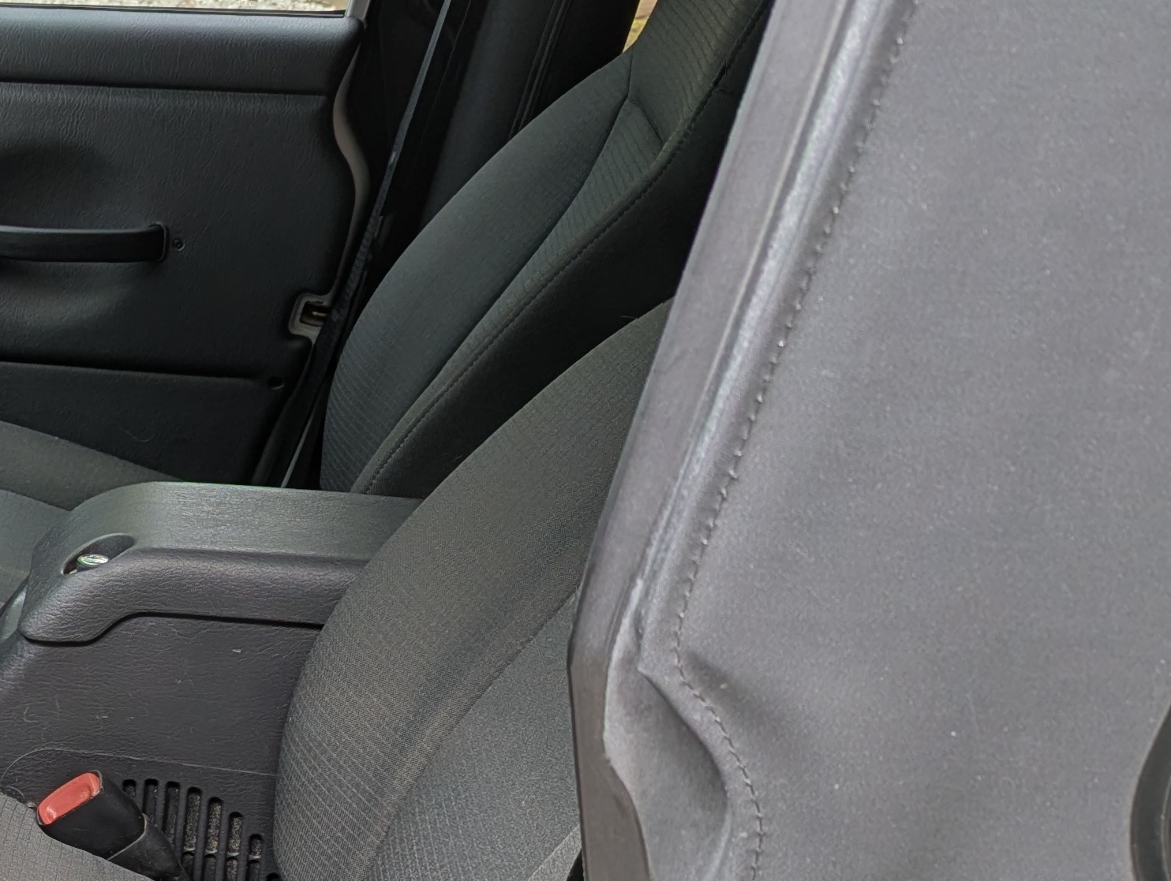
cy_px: 524
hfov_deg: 24.8
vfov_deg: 22.3
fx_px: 2236
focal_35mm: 66
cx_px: -417
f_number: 1.85
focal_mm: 6.81
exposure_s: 1/341
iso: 41
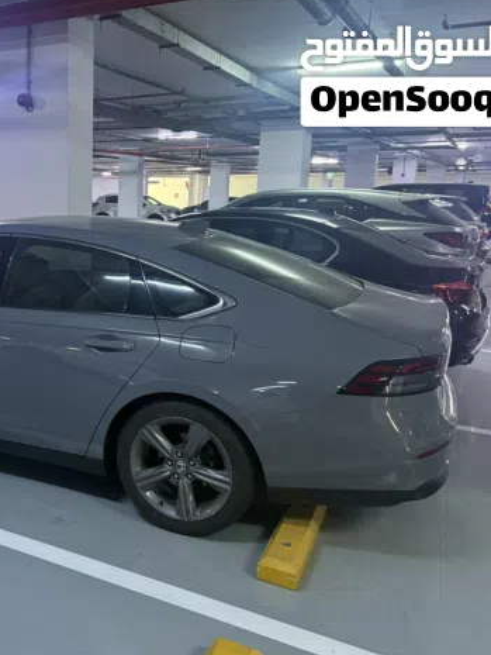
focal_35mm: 33
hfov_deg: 40.9
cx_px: 89
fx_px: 624
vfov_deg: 55.3
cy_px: 330
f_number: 1.78
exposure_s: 1/50
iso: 800
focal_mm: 6.76
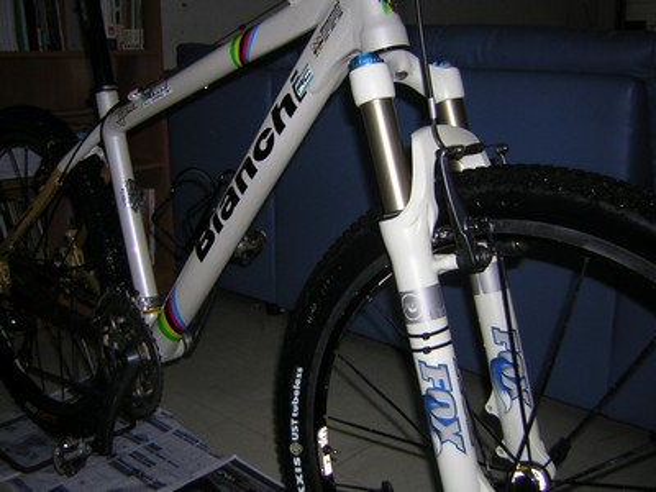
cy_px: 246
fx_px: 682
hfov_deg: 51.4
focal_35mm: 36
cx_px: 328
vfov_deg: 39.7
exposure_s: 1/60.1
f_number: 2.6
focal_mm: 4.7
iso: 50
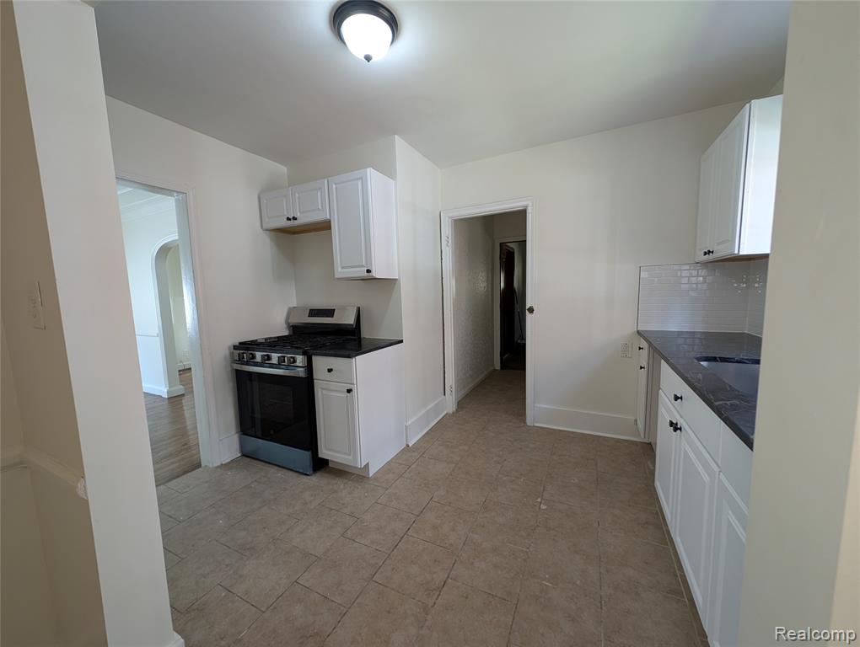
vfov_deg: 94.6
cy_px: 324
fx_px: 299
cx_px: 430
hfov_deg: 110.5
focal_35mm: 12
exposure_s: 1/56
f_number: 1.95
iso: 134
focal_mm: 2.23
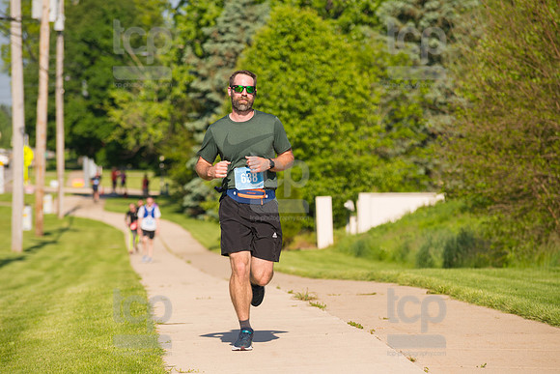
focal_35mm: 200
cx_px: 280
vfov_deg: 6.9
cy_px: 187
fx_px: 3112
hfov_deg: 10.3
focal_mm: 200
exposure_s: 1/2000
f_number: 5.6
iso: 400
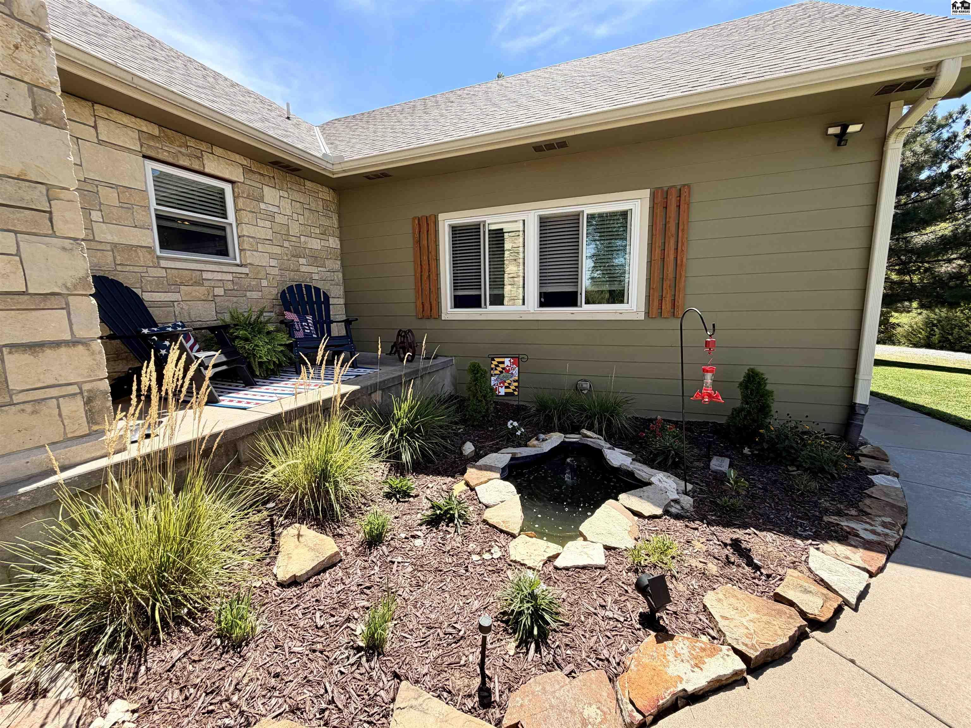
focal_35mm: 14
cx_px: 486
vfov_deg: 85.7
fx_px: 393
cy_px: 364
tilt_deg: -8.0
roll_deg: +1.9
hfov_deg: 102.1
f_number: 2.2
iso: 40
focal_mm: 2.22
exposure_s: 1/585
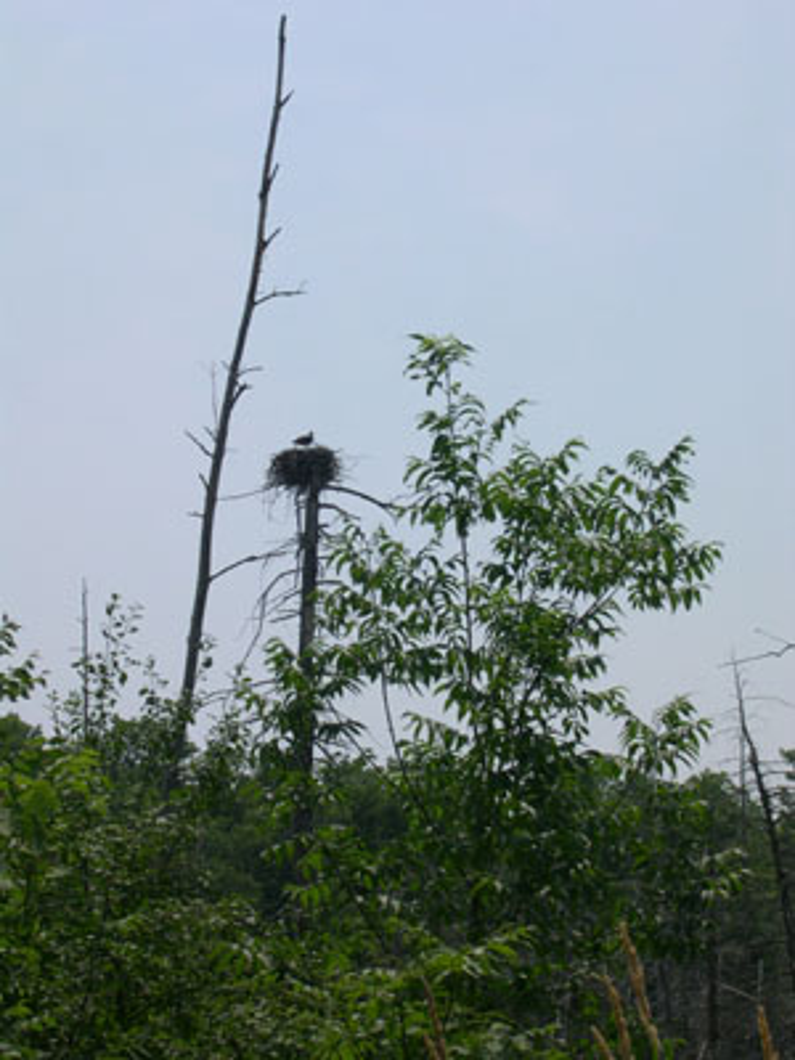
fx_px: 3491
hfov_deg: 13.0
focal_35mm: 114
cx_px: 398
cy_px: 530
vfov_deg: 17.3
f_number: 13.4
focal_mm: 24
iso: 100
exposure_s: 1/156
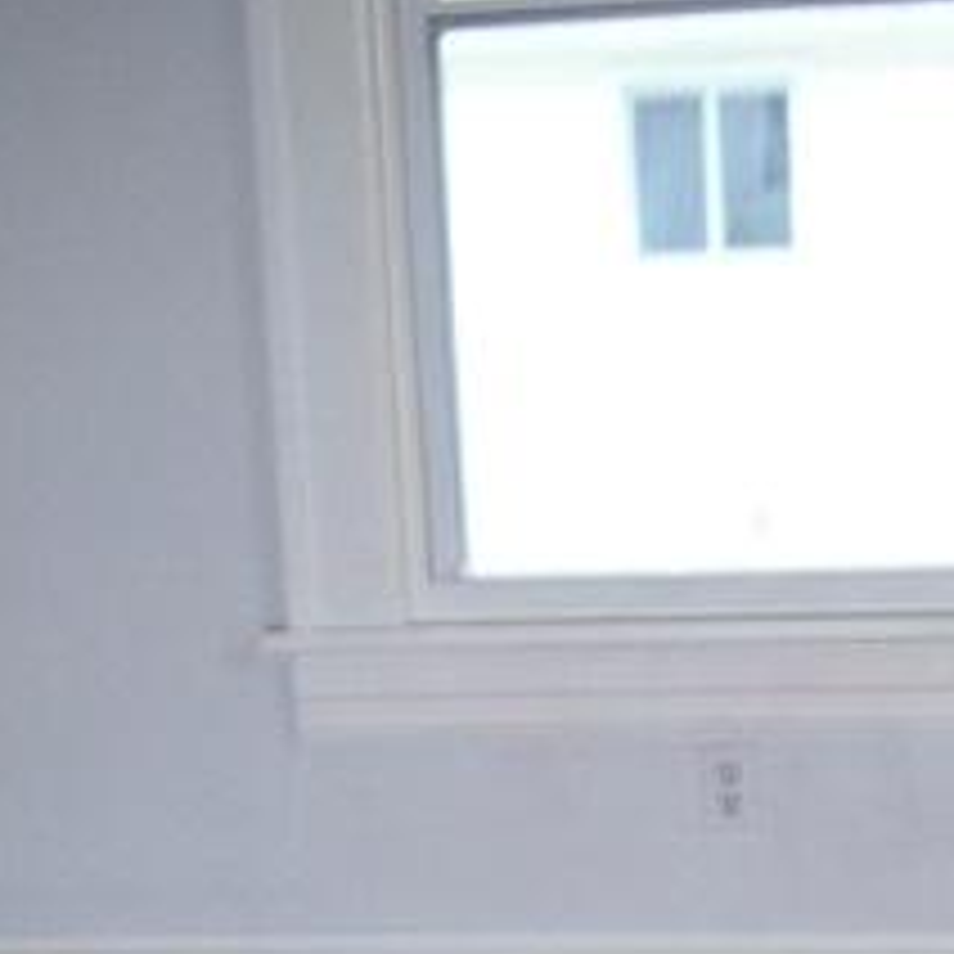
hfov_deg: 17.0
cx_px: 680
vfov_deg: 16.6
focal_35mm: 102
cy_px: 992
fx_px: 3180
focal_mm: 6.3
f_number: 2.8
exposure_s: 1/60
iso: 140
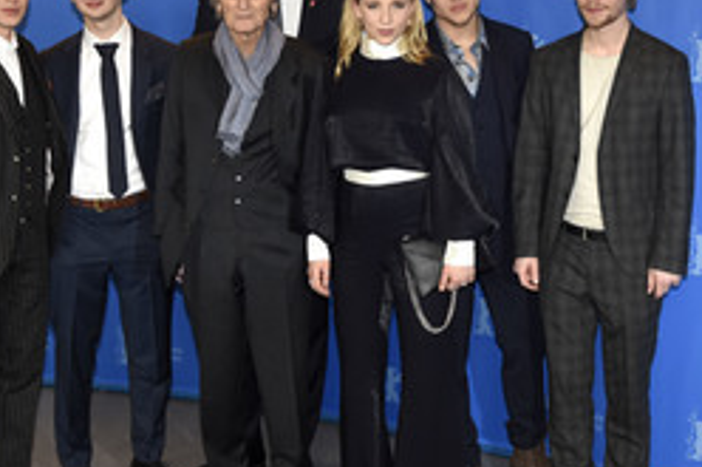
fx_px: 1384
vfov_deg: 19.2
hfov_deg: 28.4
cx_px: 307
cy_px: 229
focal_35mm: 71
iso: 640
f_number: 5
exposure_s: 1/200
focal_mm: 26
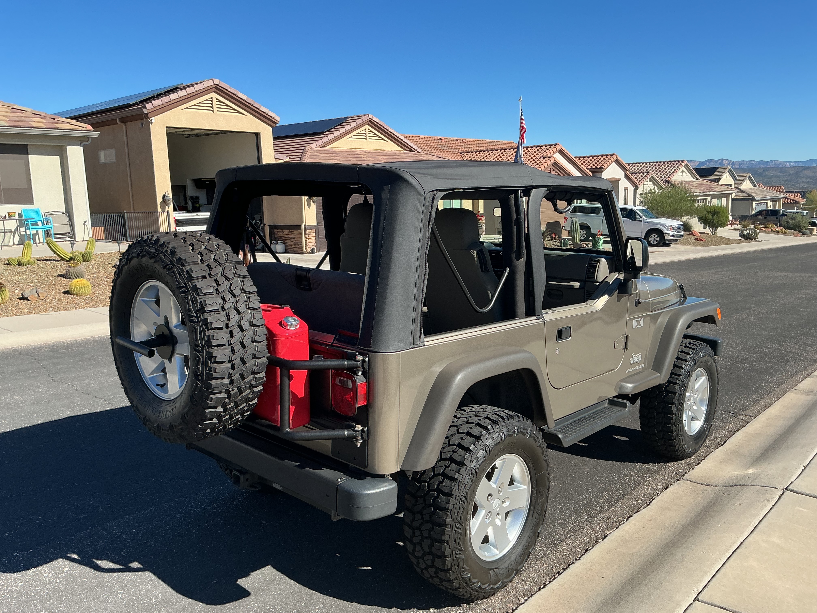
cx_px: 408
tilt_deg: -9.5
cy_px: 306
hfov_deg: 61.7
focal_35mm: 29
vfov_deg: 48.2
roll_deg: +1.3
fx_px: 684
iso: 25
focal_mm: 3
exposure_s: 1/1342
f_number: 1.8
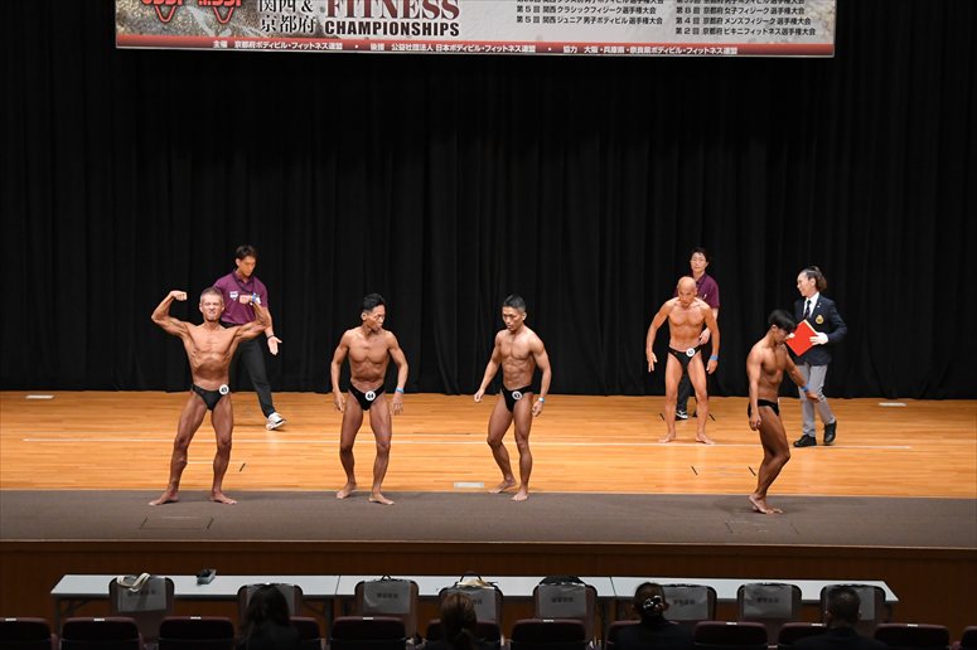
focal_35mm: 93
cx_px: 488
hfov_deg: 21.9
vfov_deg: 14.7
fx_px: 2523
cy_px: 325
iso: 4000
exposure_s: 1/400
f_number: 5.6
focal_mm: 62
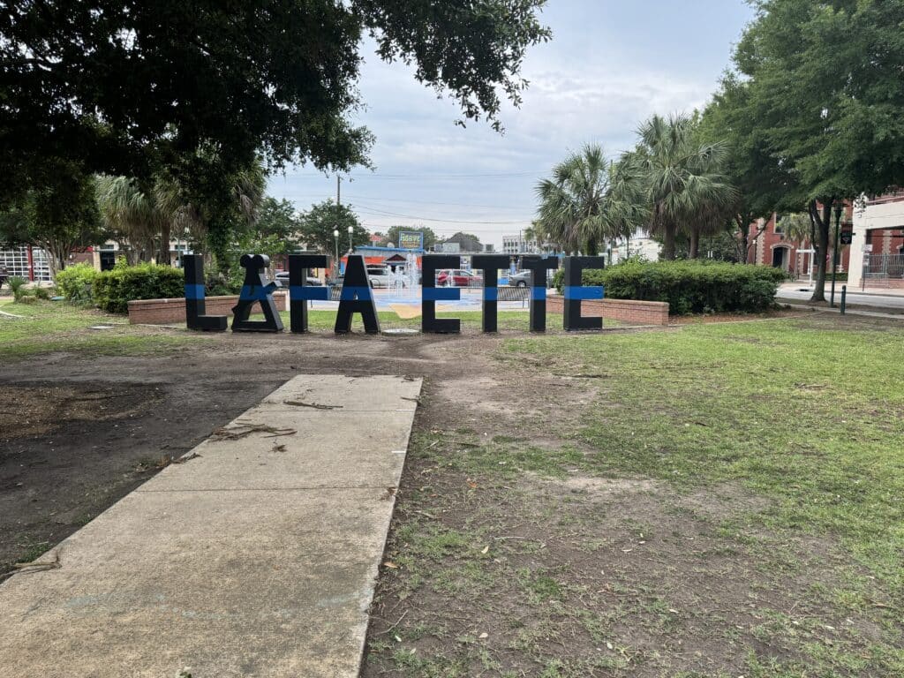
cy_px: 339
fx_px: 627
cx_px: 452
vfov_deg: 56.8
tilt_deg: -4.9
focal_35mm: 24
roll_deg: +0.2
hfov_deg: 71.6
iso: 100
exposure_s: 1/121
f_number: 1.78
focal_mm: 6.76
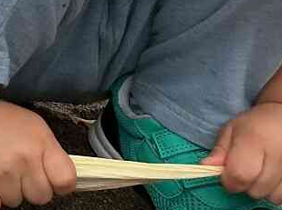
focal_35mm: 141
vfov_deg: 10.4
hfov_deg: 12.9
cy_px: -10
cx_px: -204
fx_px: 1147
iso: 25
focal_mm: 3
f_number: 1.8
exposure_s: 1/504
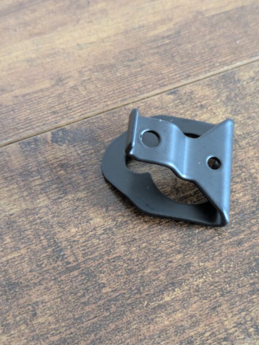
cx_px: 176
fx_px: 688
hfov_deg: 21.2
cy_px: 173
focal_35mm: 69
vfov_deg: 28.2
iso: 567
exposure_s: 1/25
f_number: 1.89
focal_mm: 5.43
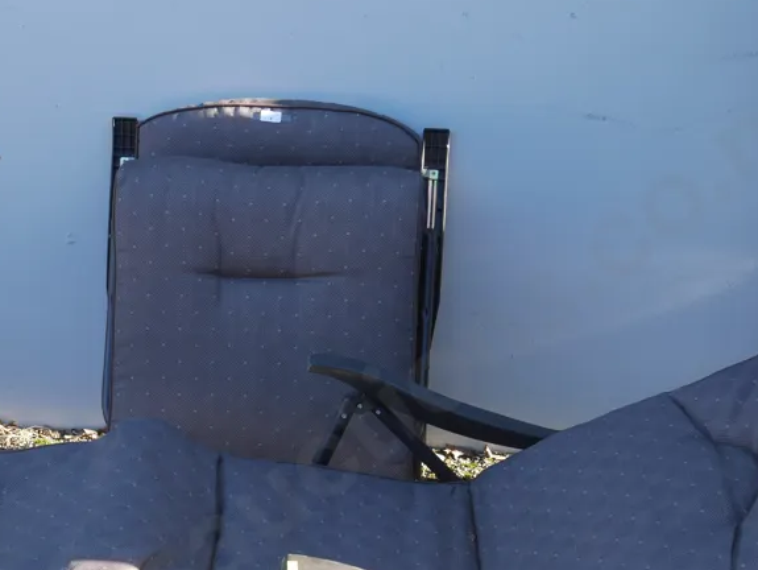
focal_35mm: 57
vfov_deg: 25.0
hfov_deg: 33.6
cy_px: 498
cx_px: 282
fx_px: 1249
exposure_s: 1/125
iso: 200
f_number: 4.5
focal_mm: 16
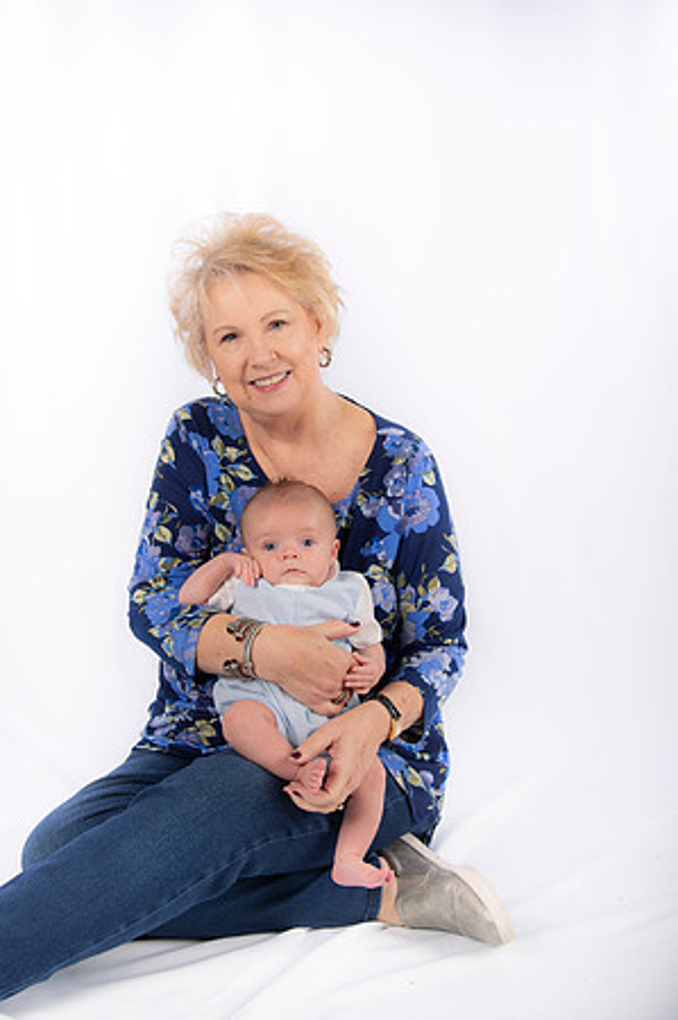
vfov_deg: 44.5
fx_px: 1246
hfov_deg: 30.4
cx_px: 339
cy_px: 510
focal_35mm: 44
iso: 100
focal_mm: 44
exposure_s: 1/200
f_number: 5.6
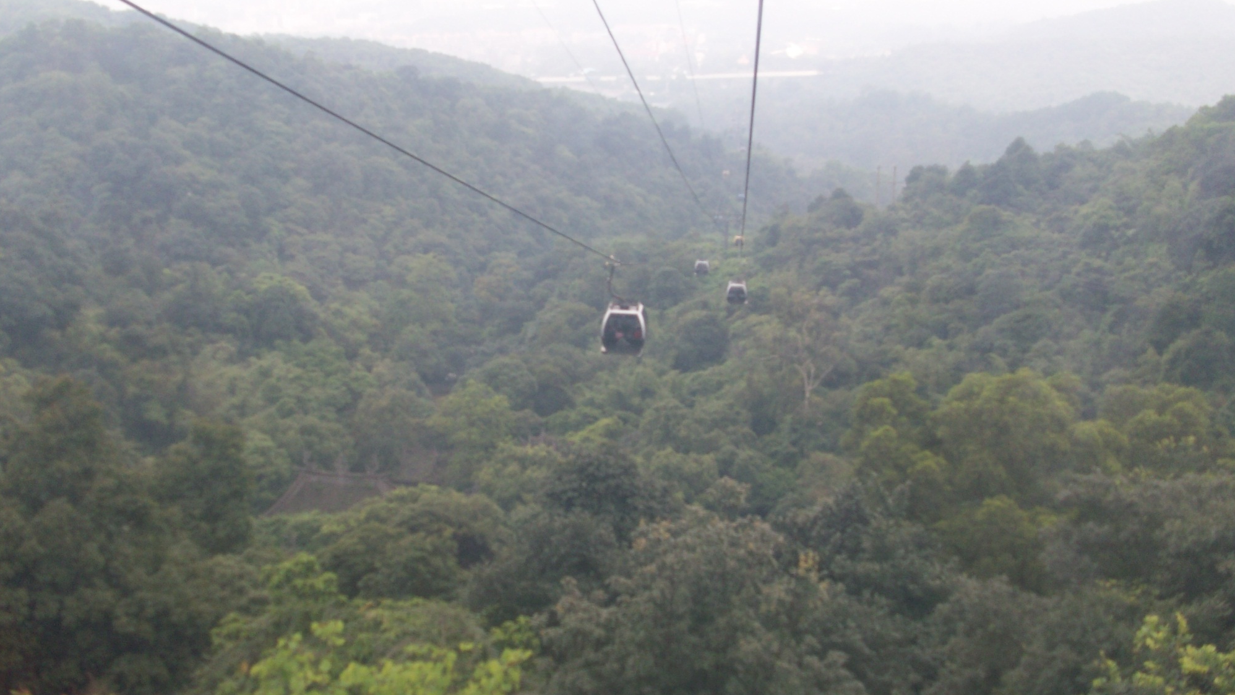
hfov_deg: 52.8
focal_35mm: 38
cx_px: 618
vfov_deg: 31.0
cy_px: 255
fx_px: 1244
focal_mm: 5.7
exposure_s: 1/175
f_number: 2.8
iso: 64
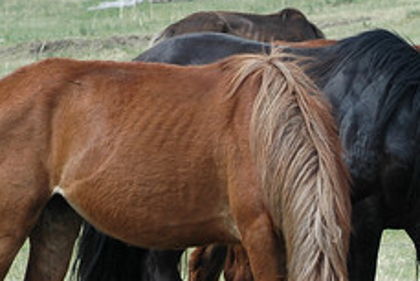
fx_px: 4810
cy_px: 416
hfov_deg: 5.0
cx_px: 464
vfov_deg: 3.3
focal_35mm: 412
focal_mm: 90
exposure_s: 1/800
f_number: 5.6
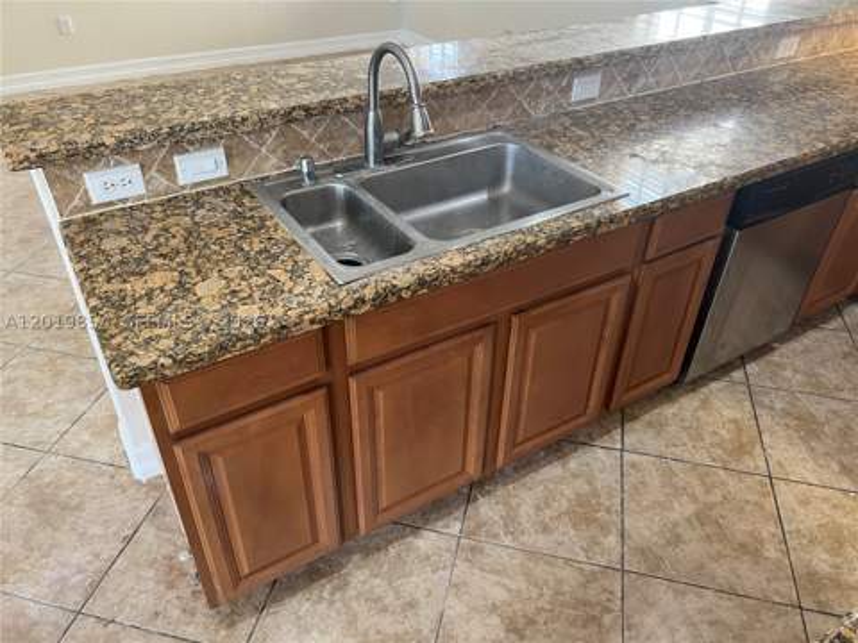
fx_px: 644
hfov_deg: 67.3
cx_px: 429
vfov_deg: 53.1
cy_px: 322
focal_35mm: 26
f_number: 1.5
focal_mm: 5.7
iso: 100
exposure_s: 1/60
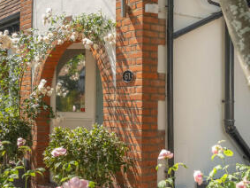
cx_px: 86
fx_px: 397
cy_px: 82
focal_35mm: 55
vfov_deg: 26.5
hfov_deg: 34.7
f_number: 4
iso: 320
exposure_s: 1/800
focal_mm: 22.9
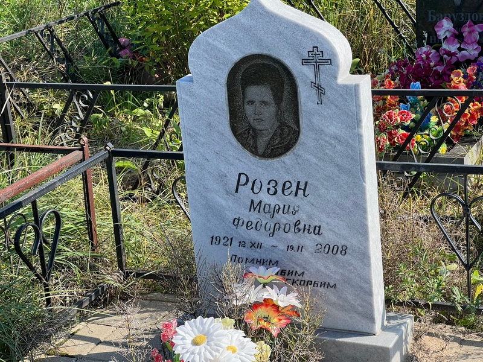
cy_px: 181
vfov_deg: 19.1
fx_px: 1074
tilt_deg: -17.7
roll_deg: +6.1
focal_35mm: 77
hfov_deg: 25.3
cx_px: 242
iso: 32
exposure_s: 1/229
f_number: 2.8
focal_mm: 9
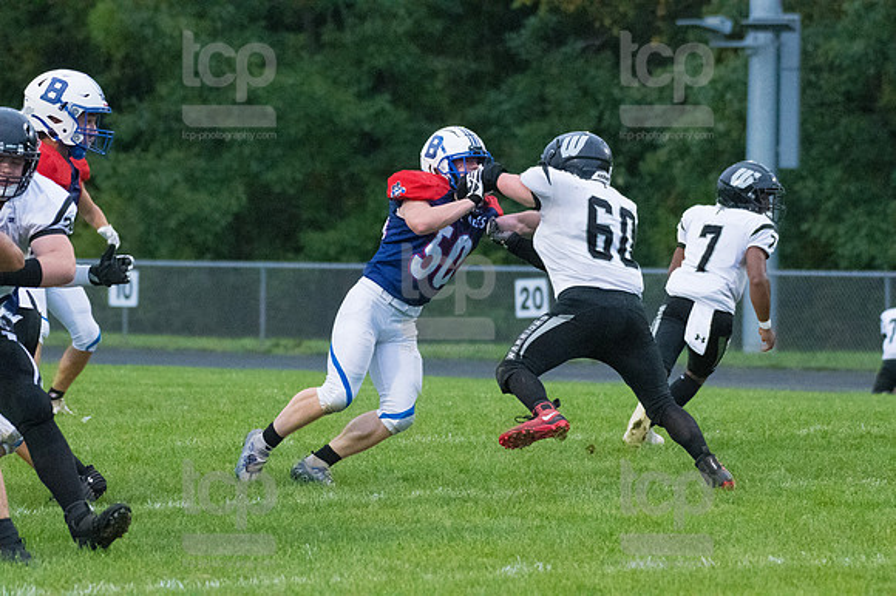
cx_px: 448
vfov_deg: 4.4
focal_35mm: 315
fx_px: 7835
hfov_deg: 6.5
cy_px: 298
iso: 10000
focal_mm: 210
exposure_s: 1/2000
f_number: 5.6
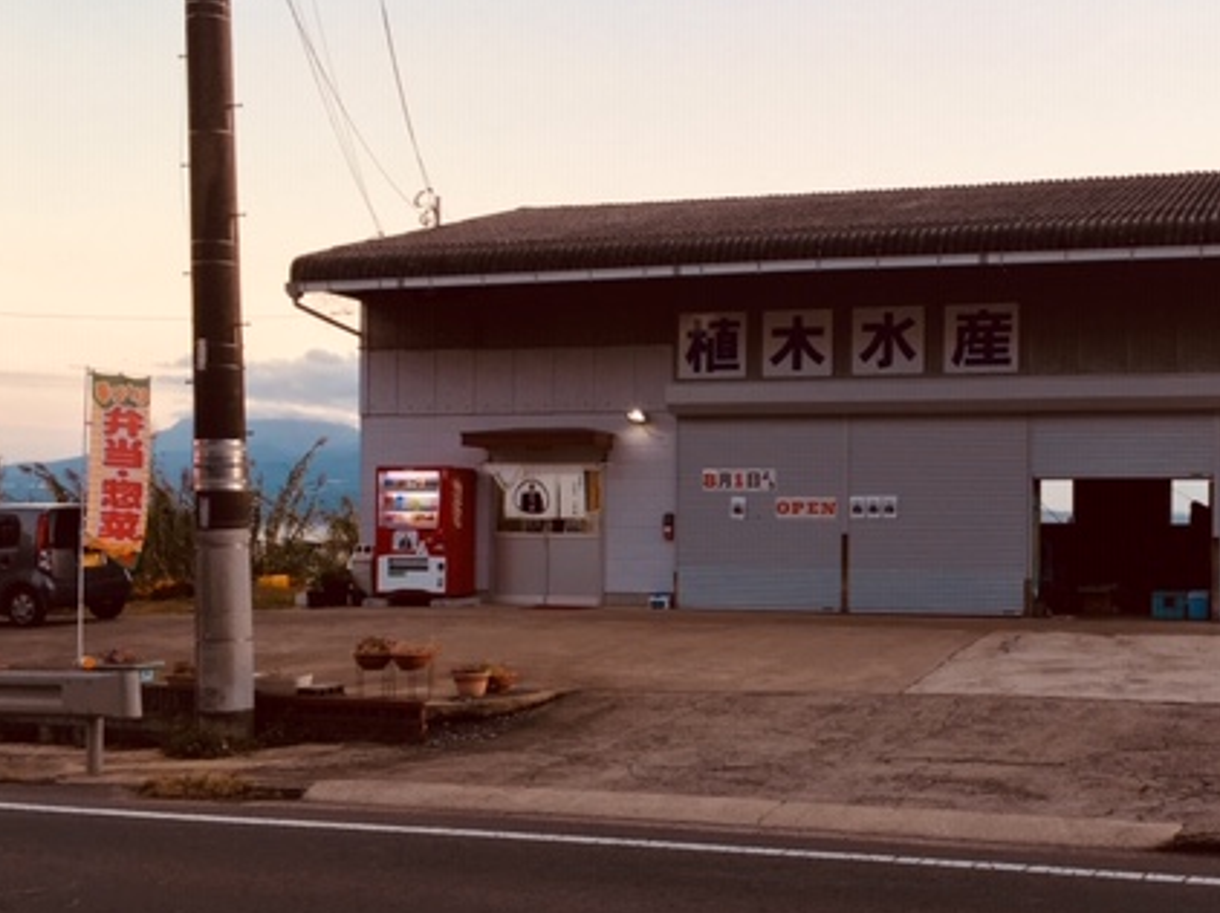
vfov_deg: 32.8
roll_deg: -0.7
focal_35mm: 44
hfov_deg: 42.1
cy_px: 514
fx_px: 1550
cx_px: 859
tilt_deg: -0.2
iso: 25
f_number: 2.2
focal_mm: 4.15
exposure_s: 1/40
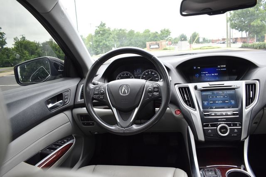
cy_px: 88
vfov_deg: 48.0
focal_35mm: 27
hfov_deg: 67.4
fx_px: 200
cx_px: 133
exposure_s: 1/250
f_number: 4.5
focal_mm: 18
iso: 400
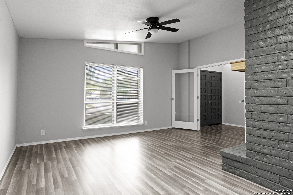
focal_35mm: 20
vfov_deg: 61.9
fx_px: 163
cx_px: 146
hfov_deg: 84.0
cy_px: 98
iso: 4000
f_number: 7.1
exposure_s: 1/30
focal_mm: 20
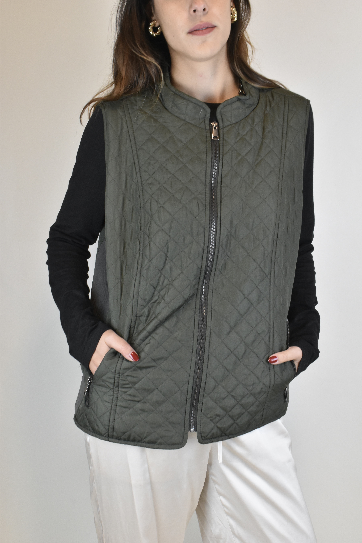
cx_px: 181
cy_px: 272
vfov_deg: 42.3
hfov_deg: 28.9
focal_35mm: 46
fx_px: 701
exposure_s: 1/50
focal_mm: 31
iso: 1600
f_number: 13
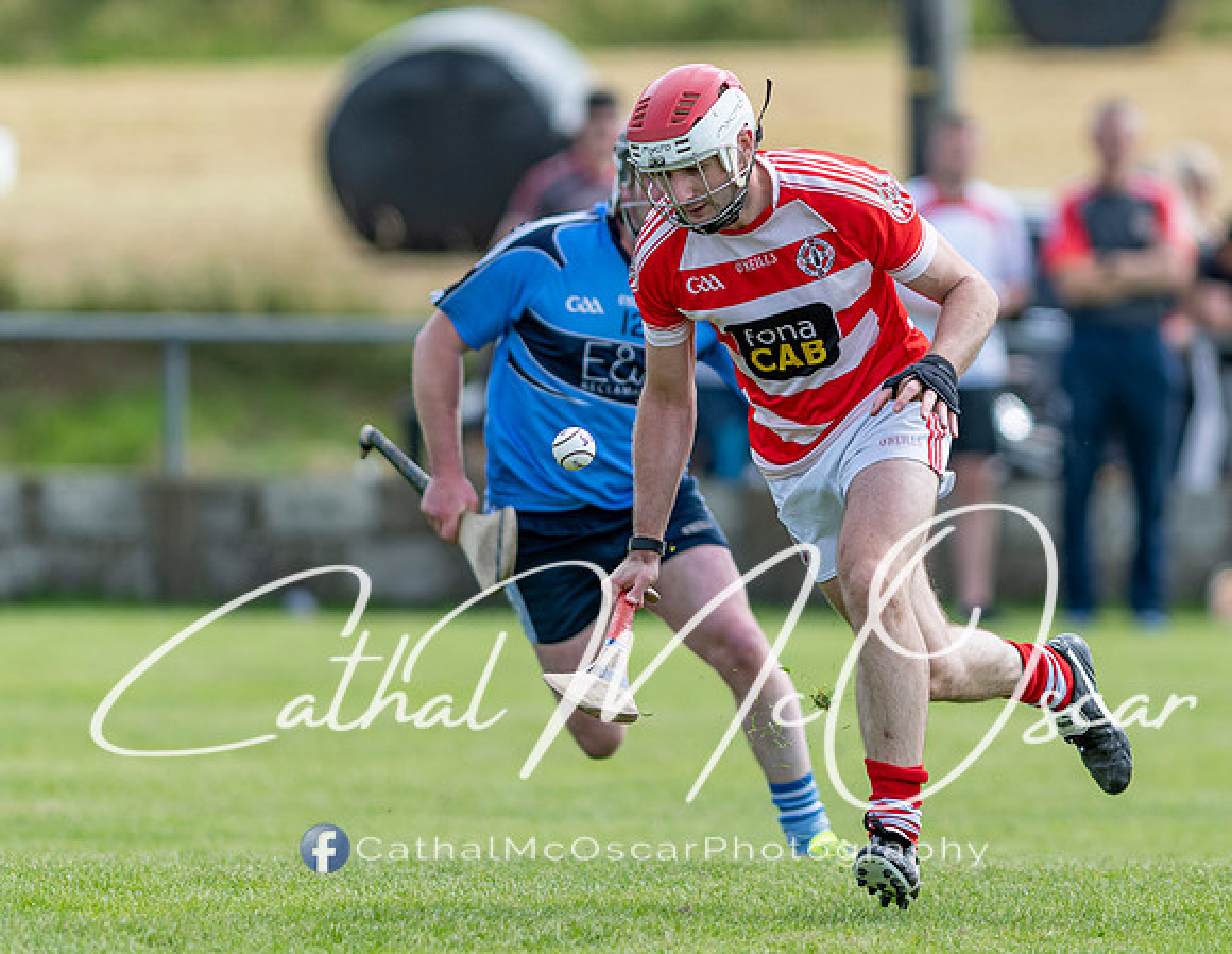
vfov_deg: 2.4
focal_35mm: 644
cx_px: 681
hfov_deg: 3.0
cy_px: 475
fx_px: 23196
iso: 140
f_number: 2.8
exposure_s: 1/1600
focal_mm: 300
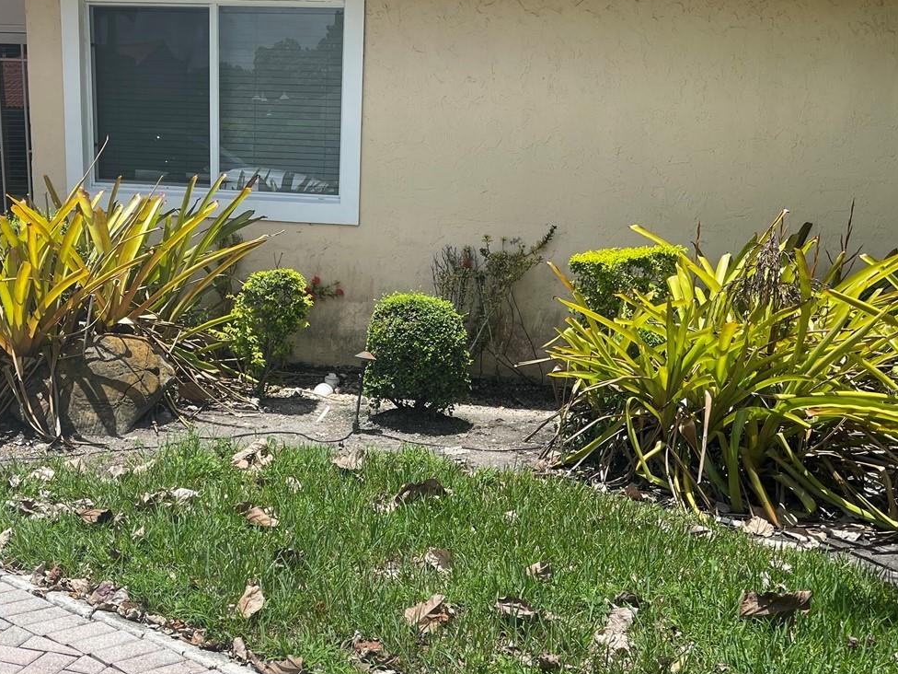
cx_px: 370
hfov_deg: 45.6
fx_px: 1064
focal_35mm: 41
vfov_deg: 34.6
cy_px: 479
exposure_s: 1/3663
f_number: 1.6
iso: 32
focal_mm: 5.1
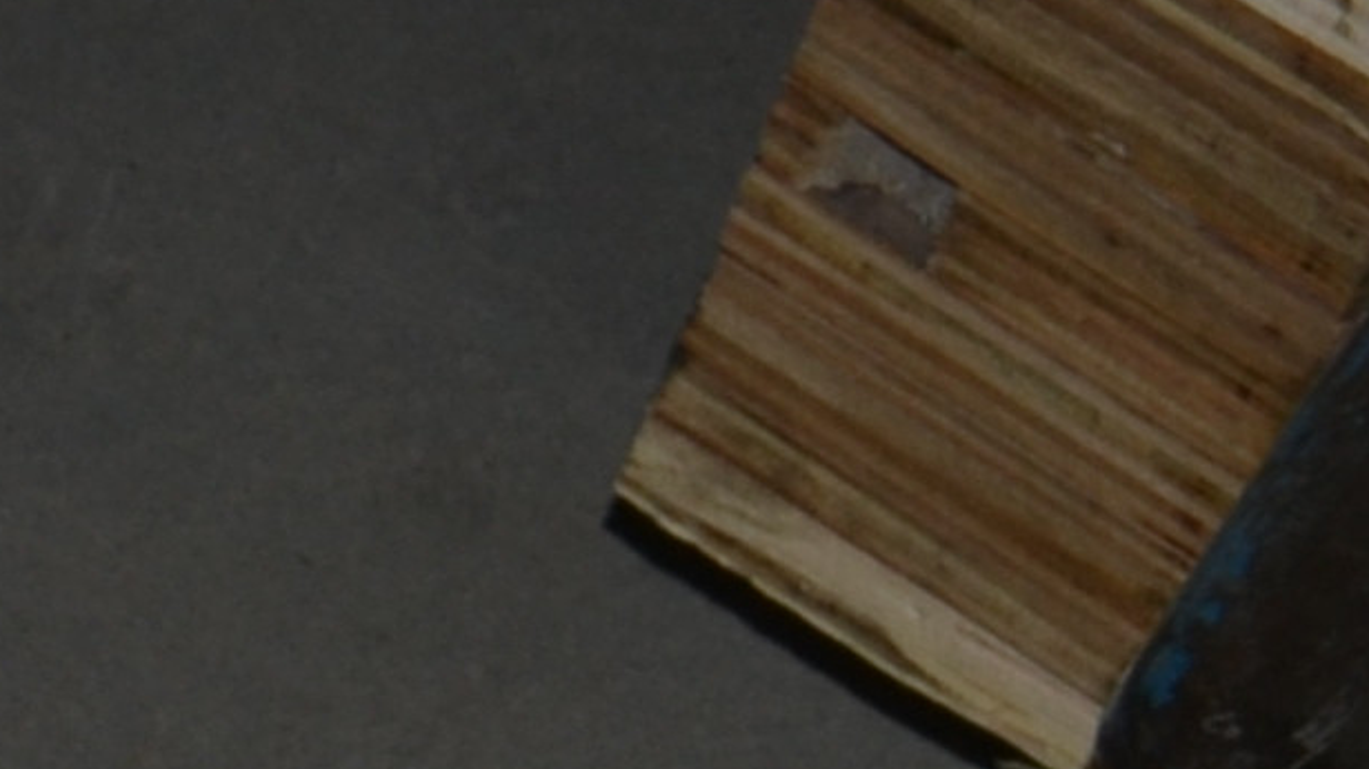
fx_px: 12371
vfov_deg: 3.5
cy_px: 1745
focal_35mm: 341
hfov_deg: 5.7
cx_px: -3394
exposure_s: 1/60
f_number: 8
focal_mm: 29
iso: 100
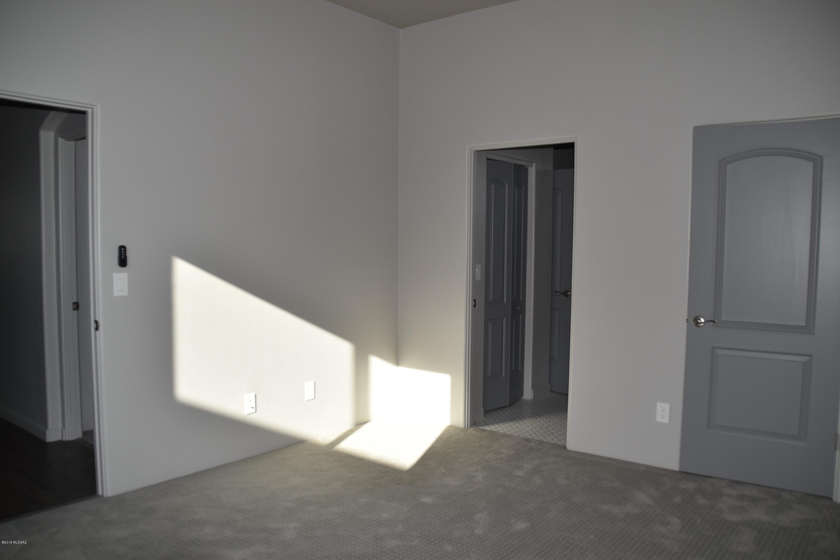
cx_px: 420
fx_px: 630
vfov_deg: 47.9
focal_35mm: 27
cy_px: 280
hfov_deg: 67.4
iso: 100
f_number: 5
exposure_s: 1/200
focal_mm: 18
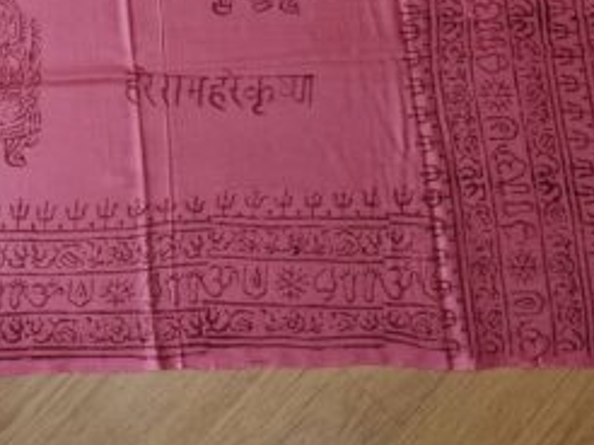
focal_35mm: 74
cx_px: -205
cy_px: -98
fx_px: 1269
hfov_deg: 23.0
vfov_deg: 18.7
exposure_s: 1/40
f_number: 1.8
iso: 250
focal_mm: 5.4
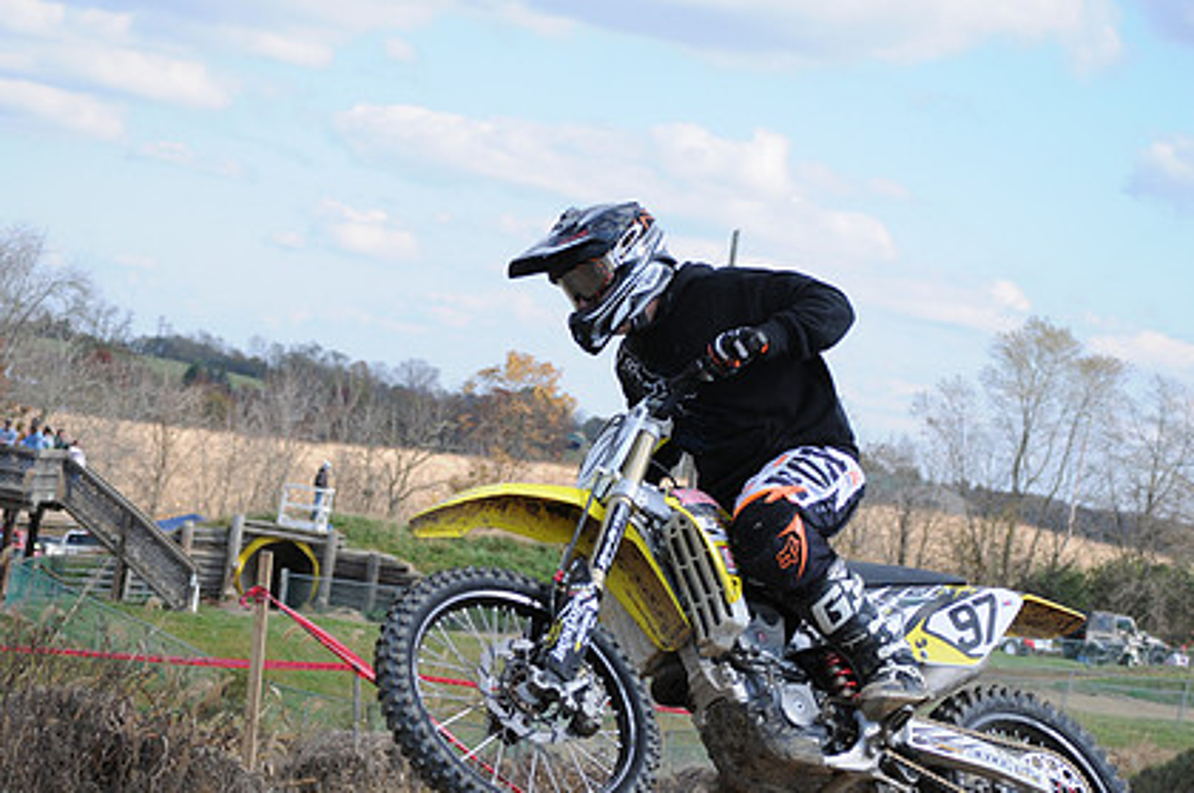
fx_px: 6857
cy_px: 522
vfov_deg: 6.6
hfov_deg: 10.0
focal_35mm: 207
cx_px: 665
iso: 400
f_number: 5.6
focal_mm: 100
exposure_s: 1/1250
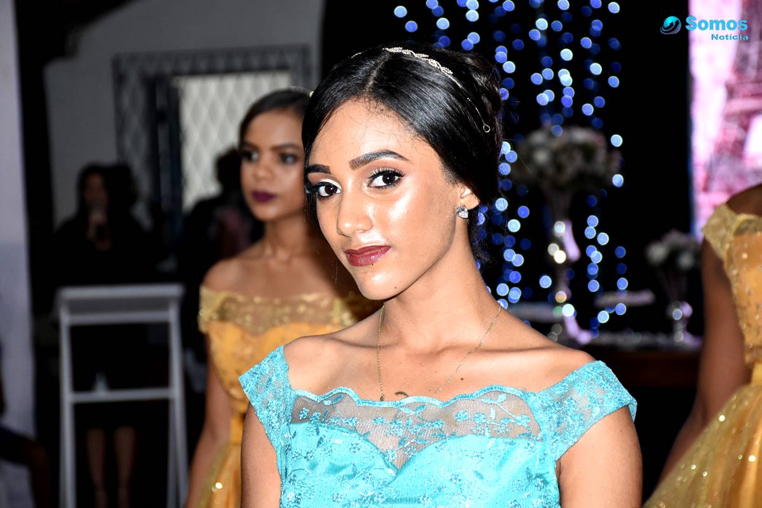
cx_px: 381
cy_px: 254
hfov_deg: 16.1
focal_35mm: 128
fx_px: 2699
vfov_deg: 10.8
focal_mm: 85
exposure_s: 1/100
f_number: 5.3
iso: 2000
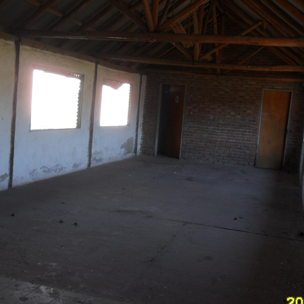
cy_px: 149
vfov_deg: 36.1
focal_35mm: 47
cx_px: 135
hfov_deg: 36.0
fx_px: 467
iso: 100
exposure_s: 1/60
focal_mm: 5.7
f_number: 3.7
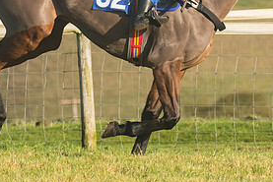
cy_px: -1
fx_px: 4044
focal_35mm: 533
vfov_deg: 2.6
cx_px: 141
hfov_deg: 3.9
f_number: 5
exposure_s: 1/5000
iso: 400
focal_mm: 170
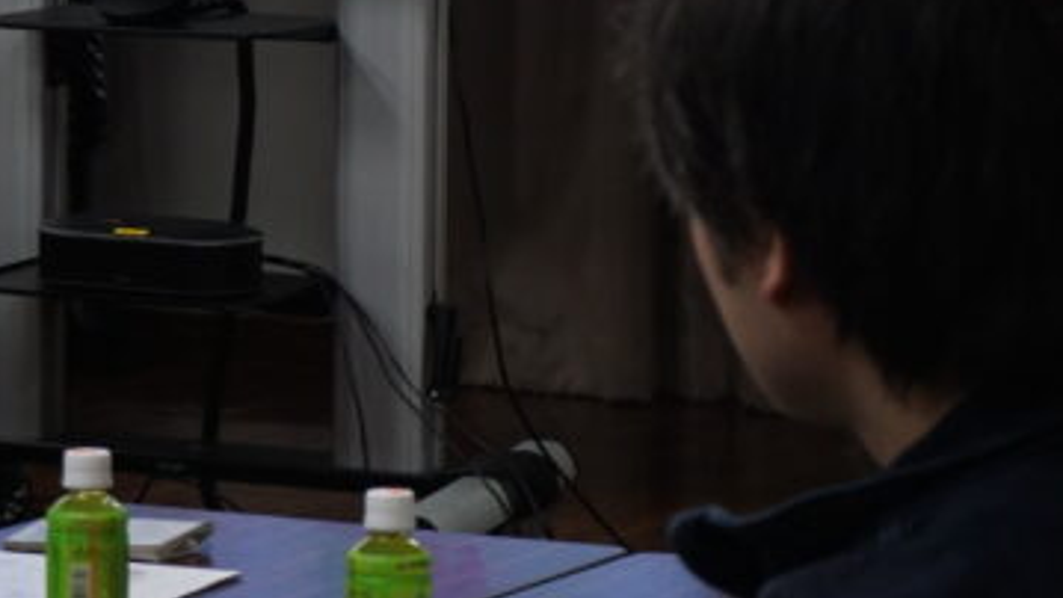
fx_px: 5934
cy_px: -142
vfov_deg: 5.7
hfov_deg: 10.2
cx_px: 533
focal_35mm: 210
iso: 640
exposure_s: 1/80
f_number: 5.6
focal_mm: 47
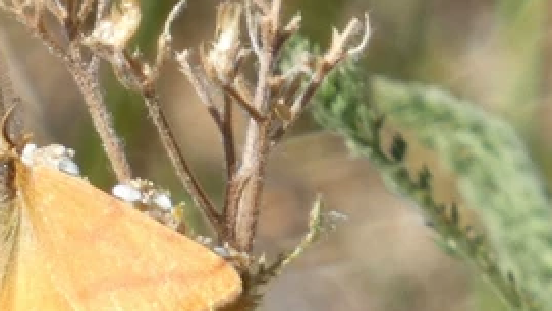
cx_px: -6
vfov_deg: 0.6
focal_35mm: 2056
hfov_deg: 1.0
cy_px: 274
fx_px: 30120
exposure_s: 1/100
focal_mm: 143.4
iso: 125
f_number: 7.1
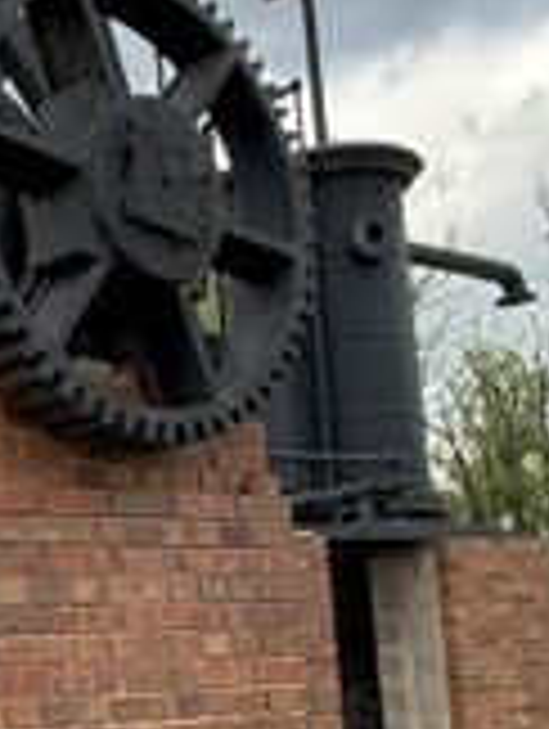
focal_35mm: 69
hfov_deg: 18.7
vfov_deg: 27.6
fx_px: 1455
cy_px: 567
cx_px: -288
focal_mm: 2.22
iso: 64
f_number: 2.2
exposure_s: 1/809
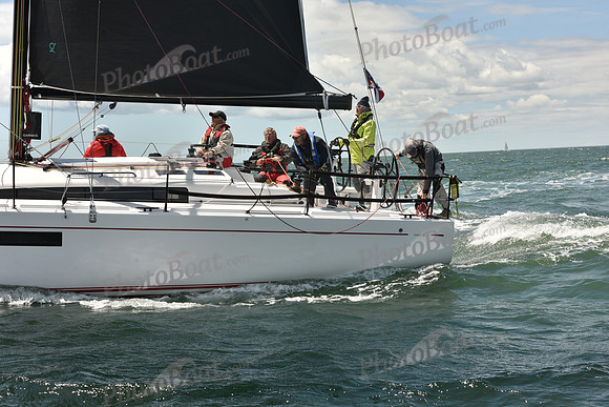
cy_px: 204
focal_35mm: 70
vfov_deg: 19.5
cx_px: 304
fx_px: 1184
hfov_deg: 28.8
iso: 320
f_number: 10
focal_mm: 70
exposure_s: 1/800
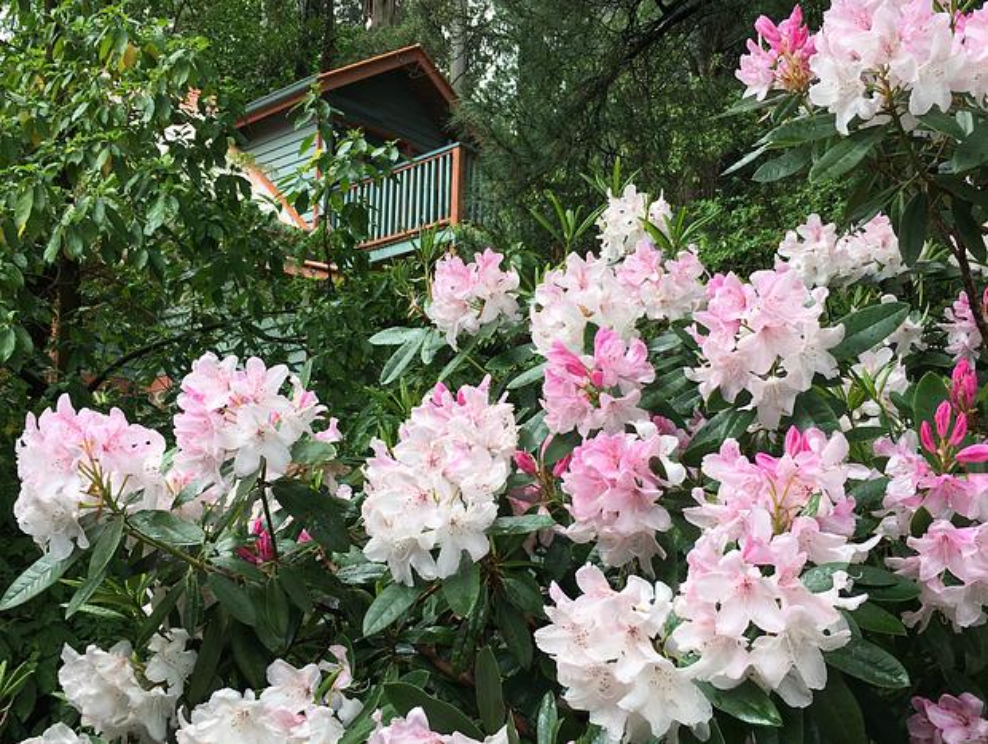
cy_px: 372
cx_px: 494
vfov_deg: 41.9
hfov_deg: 53.9
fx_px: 972
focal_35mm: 34
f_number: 2.2
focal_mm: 4.15
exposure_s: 1/152
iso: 25
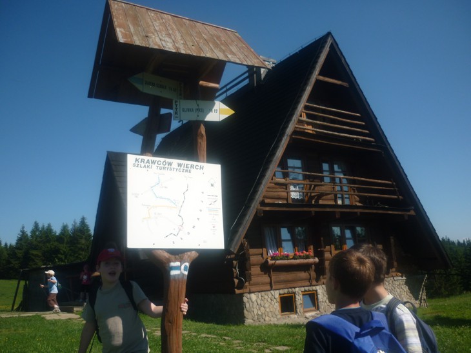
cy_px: 176
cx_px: 236
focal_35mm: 33
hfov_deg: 55.4
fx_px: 449
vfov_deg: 42.9
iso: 80
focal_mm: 5.5
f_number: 8
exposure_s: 1/200
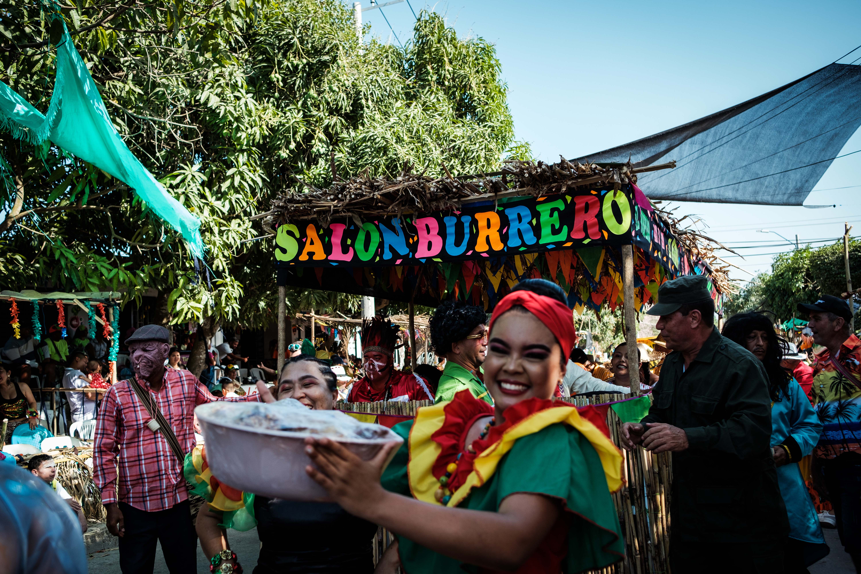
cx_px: 430
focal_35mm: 35
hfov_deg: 54.4
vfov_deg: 37.9
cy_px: 287
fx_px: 837
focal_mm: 23
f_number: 3.2
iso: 200
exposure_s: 1/500
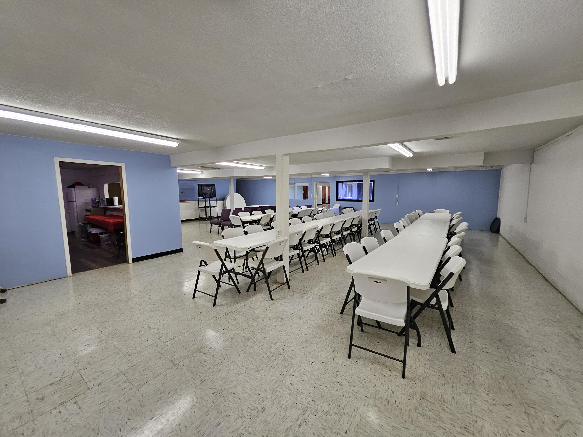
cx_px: 292
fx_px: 219
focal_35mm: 13
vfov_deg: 89.9
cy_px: 218
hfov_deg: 106.2
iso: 80
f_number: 2.2
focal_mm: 1.74
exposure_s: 1/60
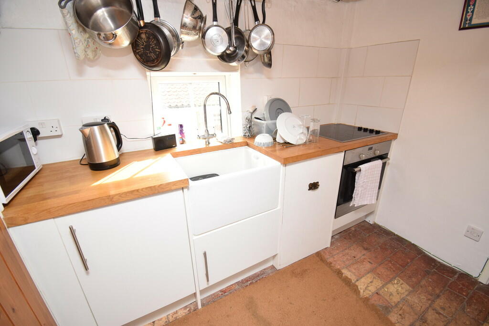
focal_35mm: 15
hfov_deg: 100.4
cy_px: 163
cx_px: 244
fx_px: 204
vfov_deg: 77.3
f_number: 5
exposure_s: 1/100
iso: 800
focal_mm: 10
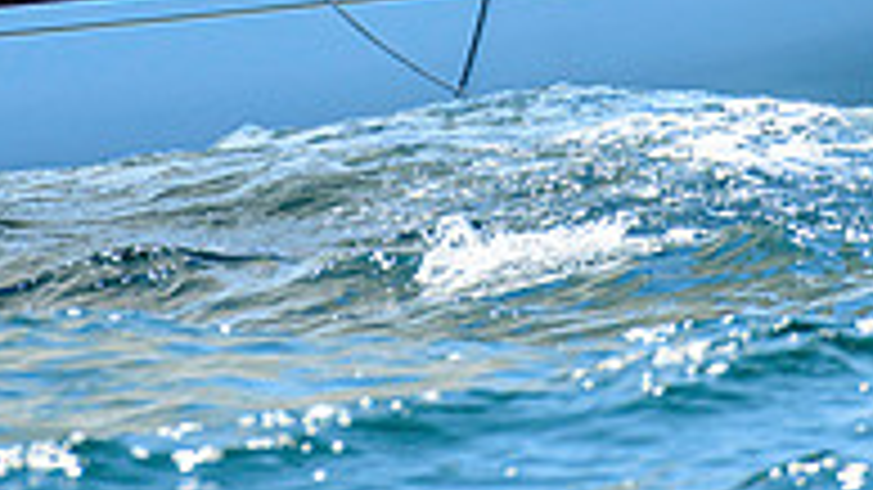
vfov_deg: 0.8
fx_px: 33741
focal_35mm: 1458
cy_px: -193
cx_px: 378
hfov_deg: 1.5
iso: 400
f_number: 5
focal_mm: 400
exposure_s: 1/2500
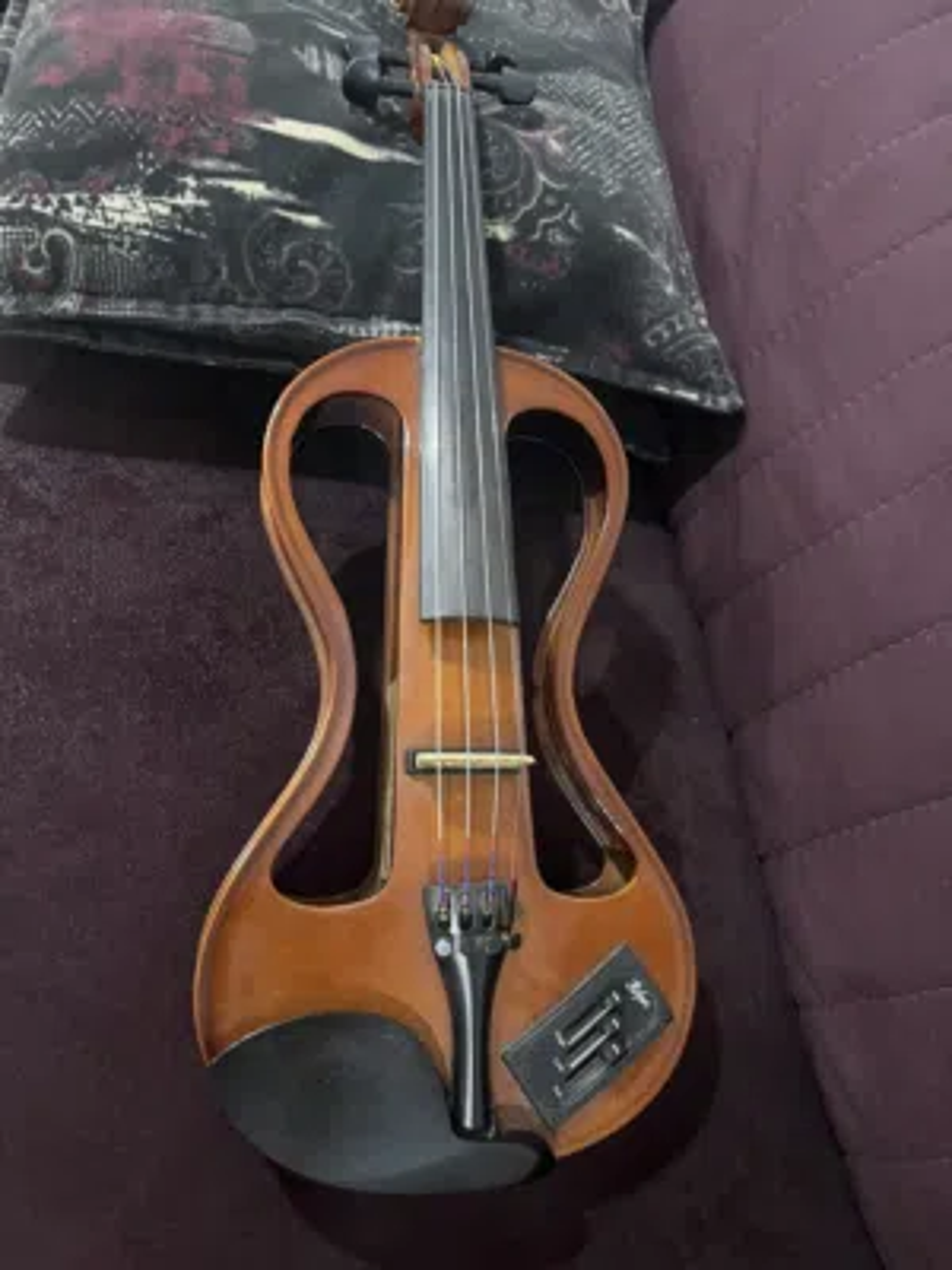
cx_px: 476
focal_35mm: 26
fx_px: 953
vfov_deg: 67.3
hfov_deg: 53.1
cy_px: 635
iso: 800
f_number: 1.6
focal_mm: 5.1
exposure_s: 1/25
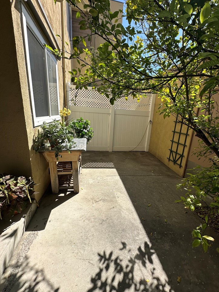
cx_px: 116
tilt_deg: -14.7
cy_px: 146
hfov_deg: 81.7
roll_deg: -4.5
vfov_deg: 98.2
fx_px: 127
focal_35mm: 15
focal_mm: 2.22
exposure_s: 1/1366
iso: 50
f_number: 2.2
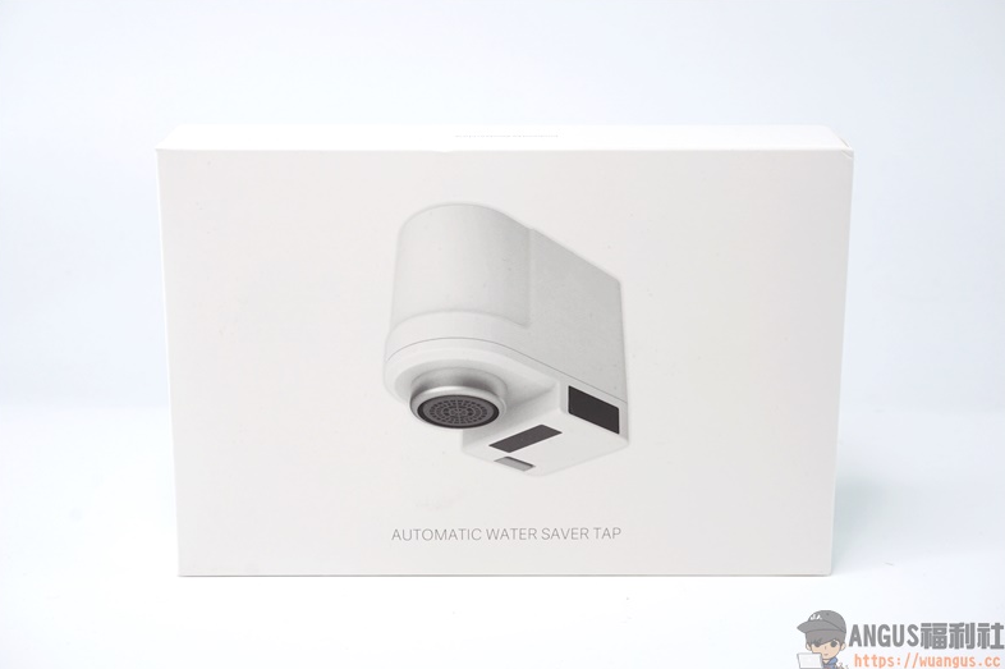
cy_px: 336
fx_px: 1576
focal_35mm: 57
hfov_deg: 35.4
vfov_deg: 23.9
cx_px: 504
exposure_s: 1/25
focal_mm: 37
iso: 400
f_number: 9
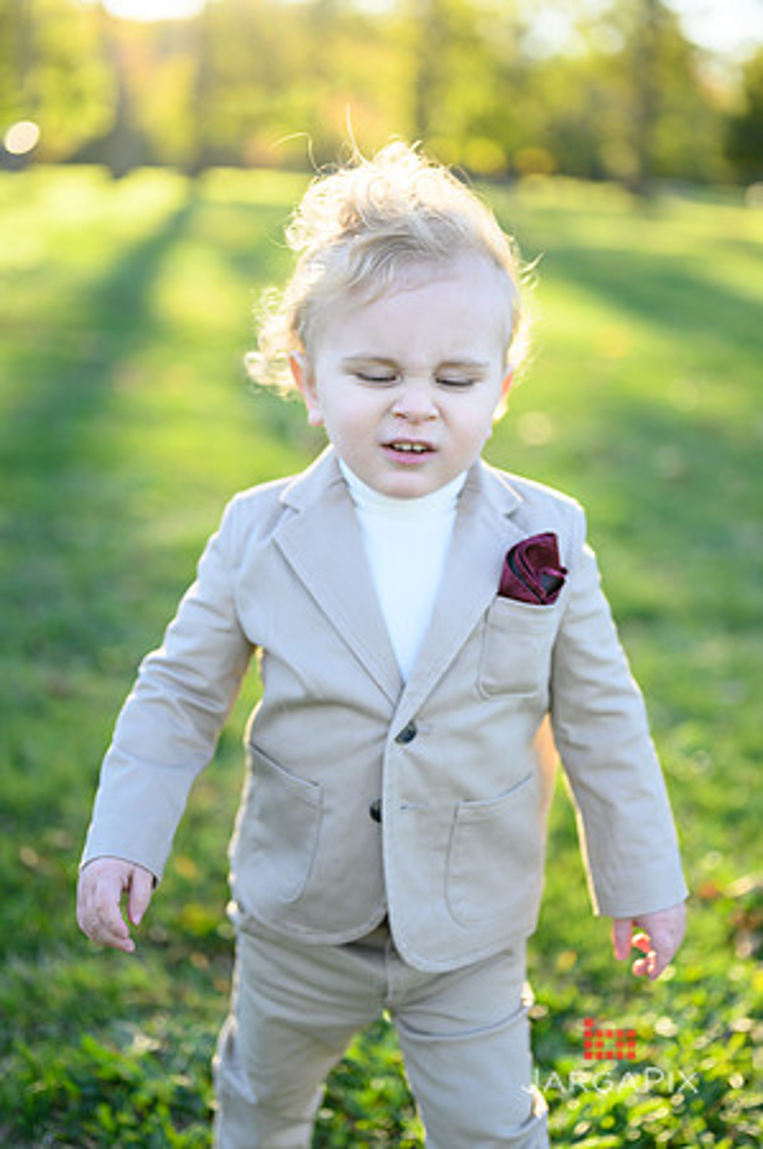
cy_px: 574
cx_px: 382
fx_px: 1593
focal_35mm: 50
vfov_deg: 39.6
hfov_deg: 26.9
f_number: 2
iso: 320
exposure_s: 1/1000
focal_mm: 50
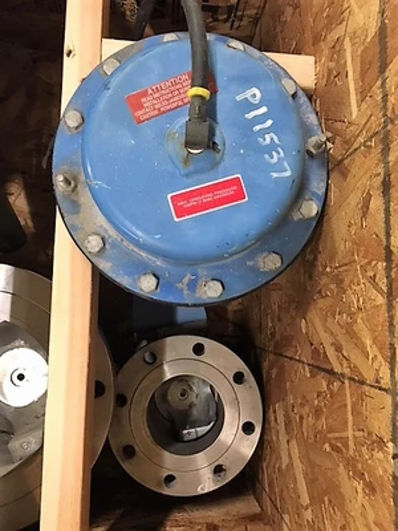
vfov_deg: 61.7
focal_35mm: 29
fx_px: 445
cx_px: 199
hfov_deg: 48.2
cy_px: 266
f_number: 2.2
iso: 200
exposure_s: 1/15
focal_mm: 4.15
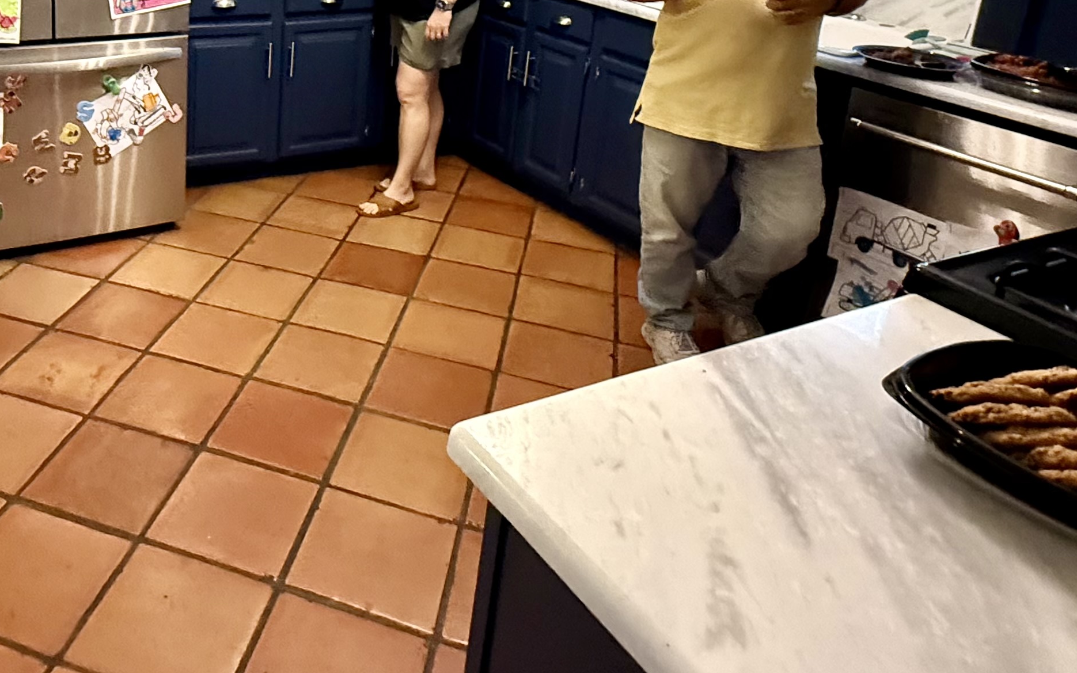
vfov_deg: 36.9
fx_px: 939
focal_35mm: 32
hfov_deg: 56.6
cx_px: 266
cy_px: 64
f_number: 2.2
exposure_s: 1/40
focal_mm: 2.22
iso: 1000
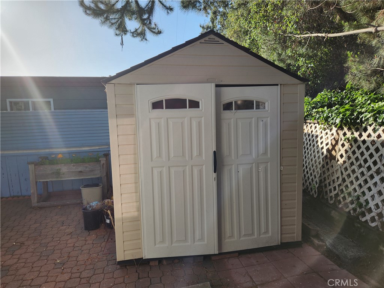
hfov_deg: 73.9
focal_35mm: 23
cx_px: 192
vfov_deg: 58.9
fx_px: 255
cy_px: 144
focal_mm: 5.4
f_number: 1.8
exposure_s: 1/1218
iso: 20
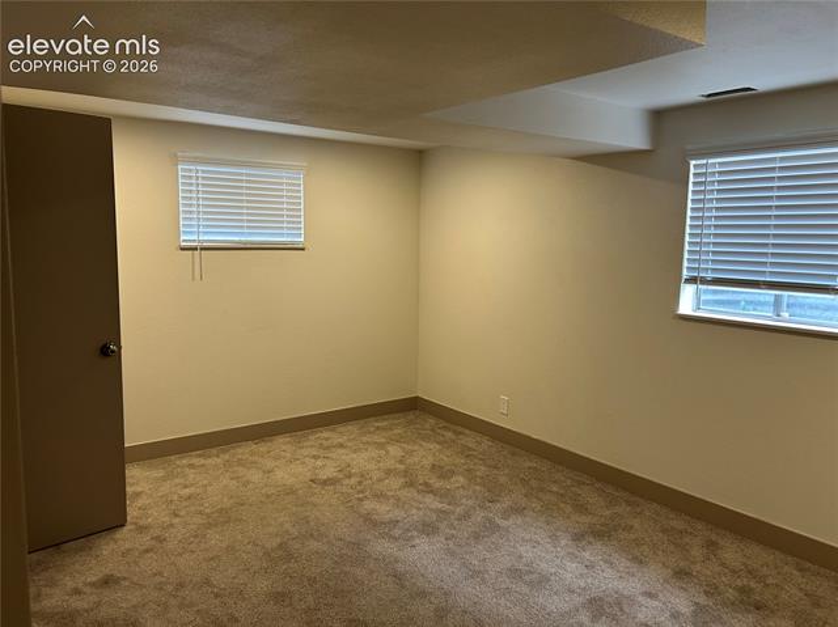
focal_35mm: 26
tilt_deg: -6.3
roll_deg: -0.3
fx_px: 629
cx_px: 419
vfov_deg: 53.0
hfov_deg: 67.3
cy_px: 314
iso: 125
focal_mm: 5.7
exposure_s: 1/120
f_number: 1.5
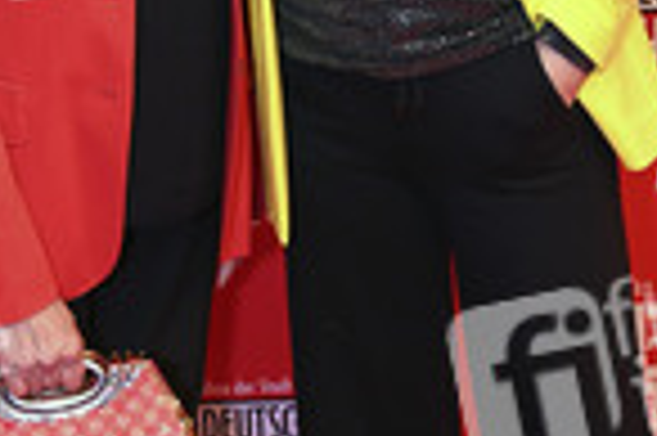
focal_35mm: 83
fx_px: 1520
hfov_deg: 24.4
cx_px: 270
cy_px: 130
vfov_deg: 16.3
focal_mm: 30.5
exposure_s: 1/125
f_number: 2.8
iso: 1250
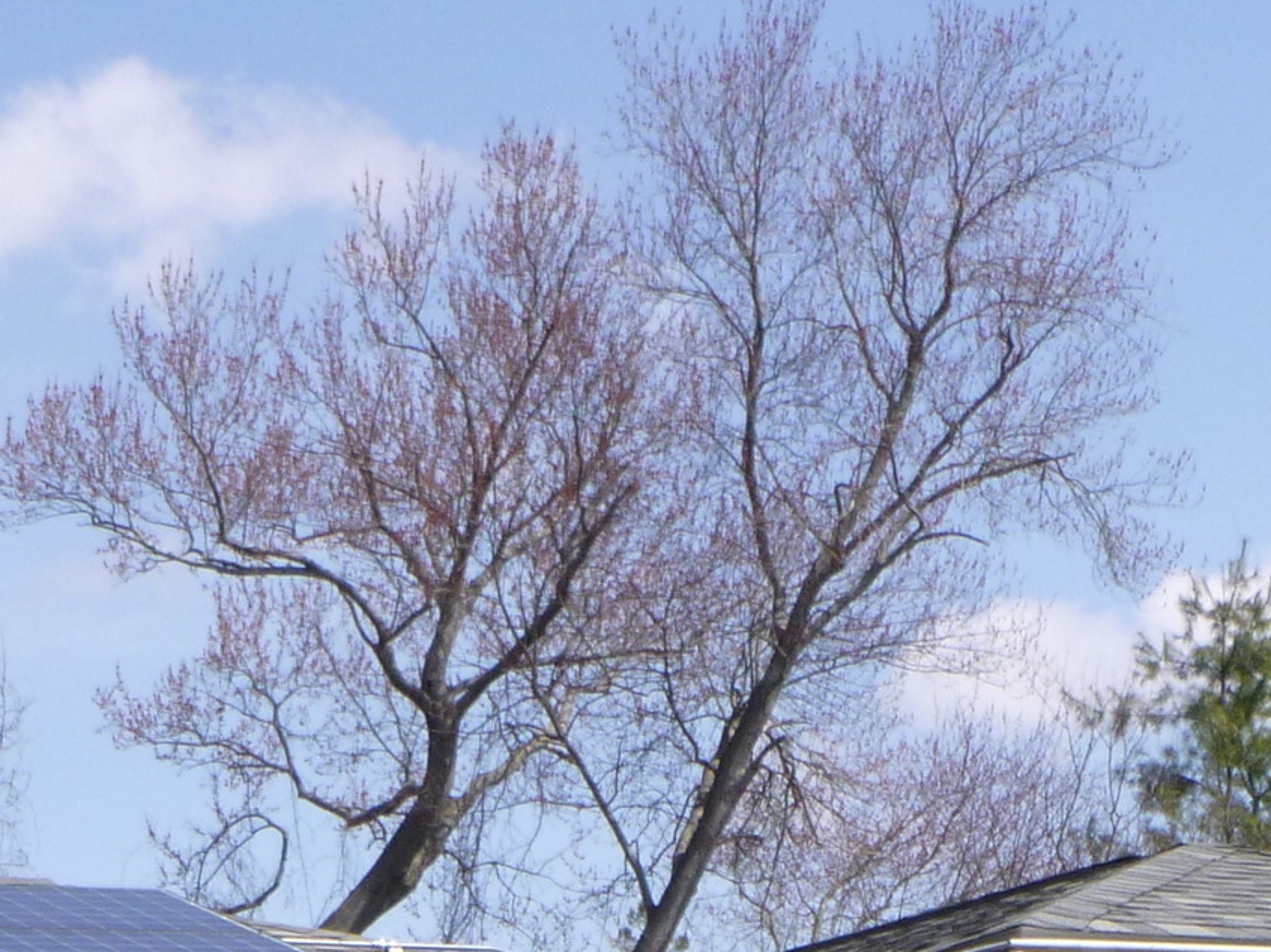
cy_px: 1416
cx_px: 159
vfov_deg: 10.4
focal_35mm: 138
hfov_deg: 14.2
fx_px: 5066
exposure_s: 1/400
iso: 100
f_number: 4.5
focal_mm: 6.8
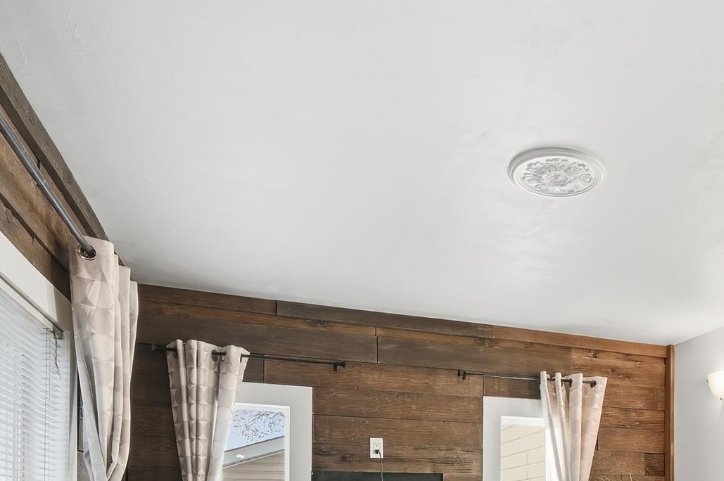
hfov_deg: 52.5
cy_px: 521
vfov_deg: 34.0
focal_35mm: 34
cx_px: 572
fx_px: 683
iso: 100
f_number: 8
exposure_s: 1/50
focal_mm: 14
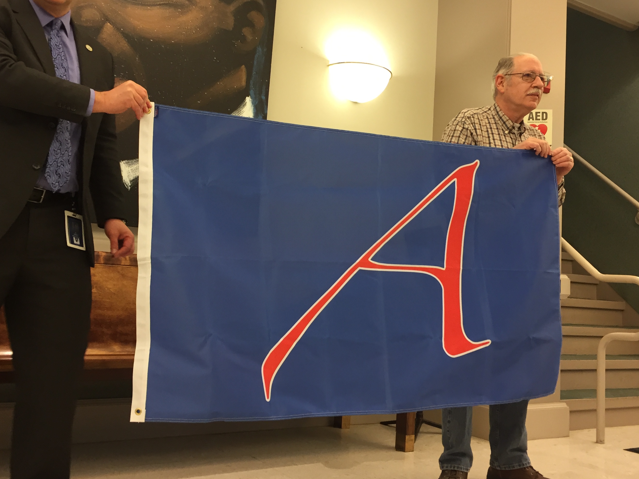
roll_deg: -2.4
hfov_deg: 51.4
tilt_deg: +5.1
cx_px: 316
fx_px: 665
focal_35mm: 36
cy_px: 205
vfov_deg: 39.6
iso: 80
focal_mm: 4.15
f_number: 2.2
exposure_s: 1/30
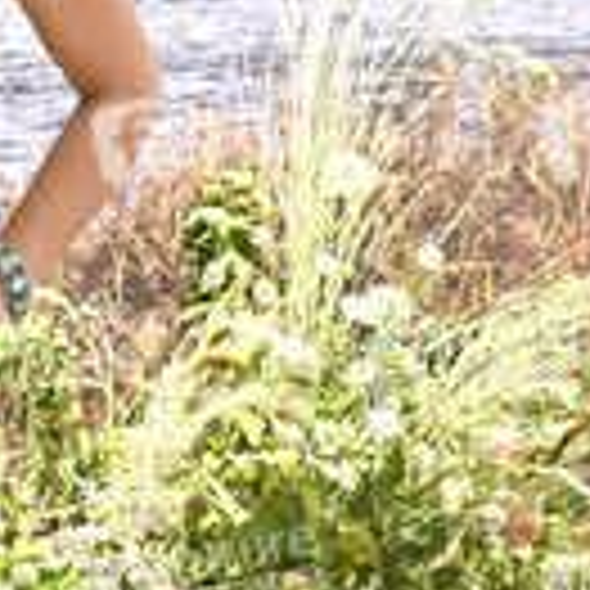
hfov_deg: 12.4
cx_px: -363
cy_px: 18
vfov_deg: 13.1
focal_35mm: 132
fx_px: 2545
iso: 200
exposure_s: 1/320
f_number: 8
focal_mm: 45
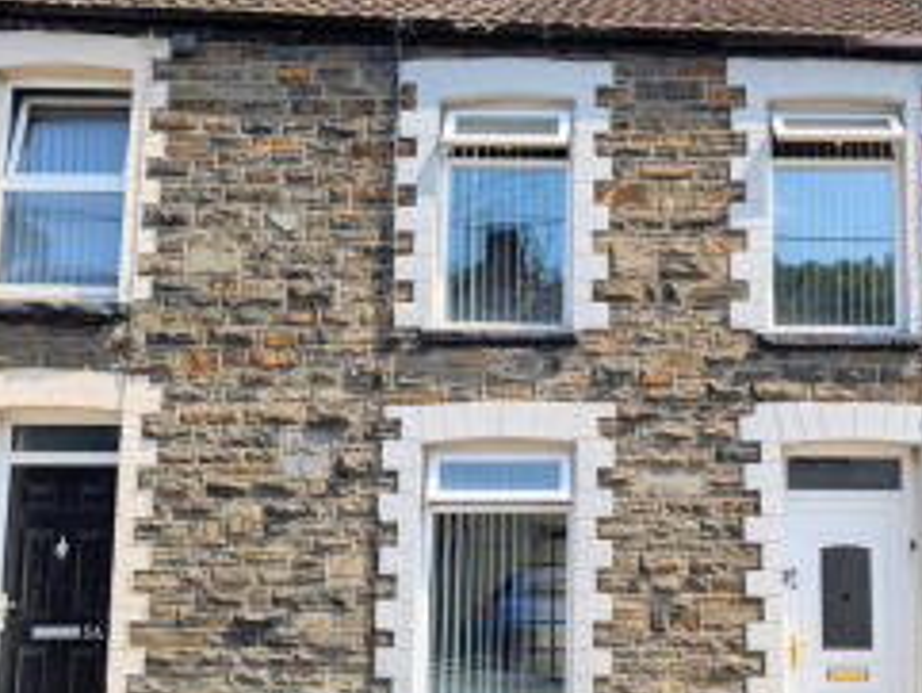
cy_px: 431
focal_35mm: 42
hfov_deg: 43.9
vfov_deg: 34.2
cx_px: 645
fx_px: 1119
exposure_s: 1/1012
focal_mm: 6.9
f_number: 1.68
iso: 22
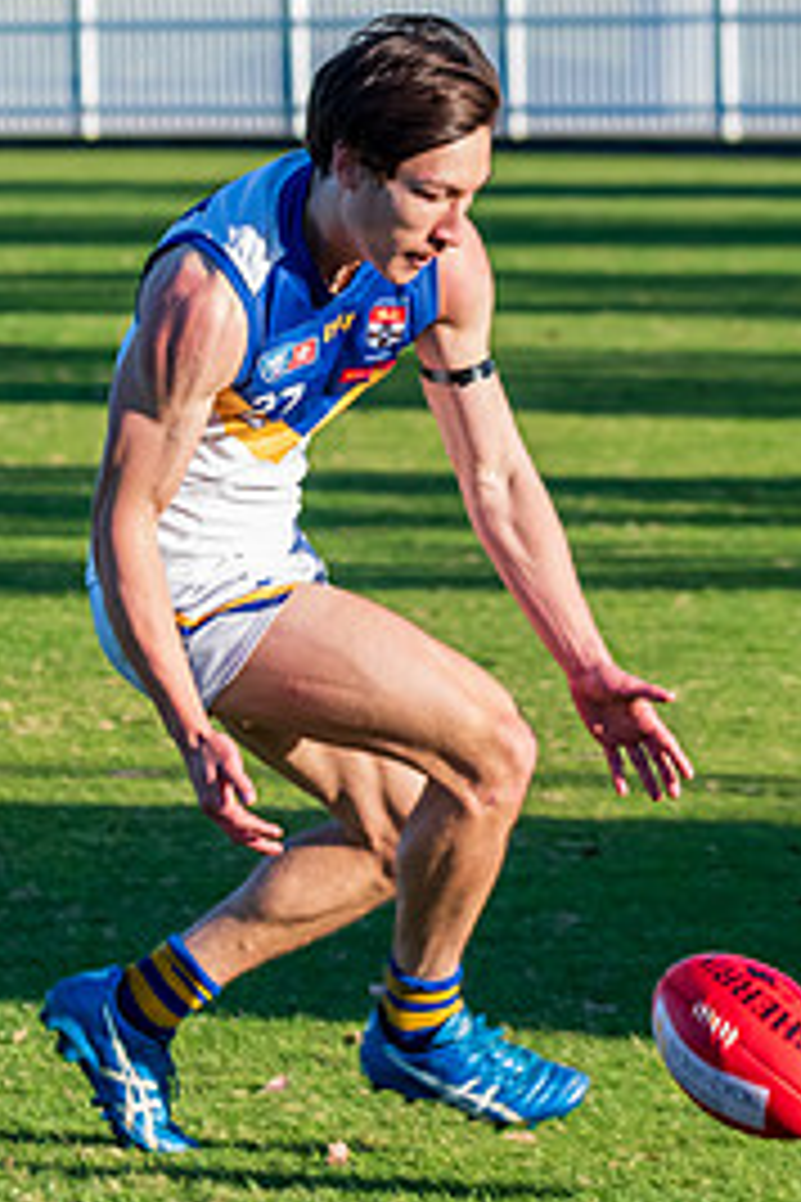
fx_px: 14917
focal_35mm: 447
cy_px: 443
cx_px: -12
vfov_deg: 4.6
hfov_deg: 3.1
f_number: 8
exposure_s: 1/1000
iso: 800
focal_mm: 150
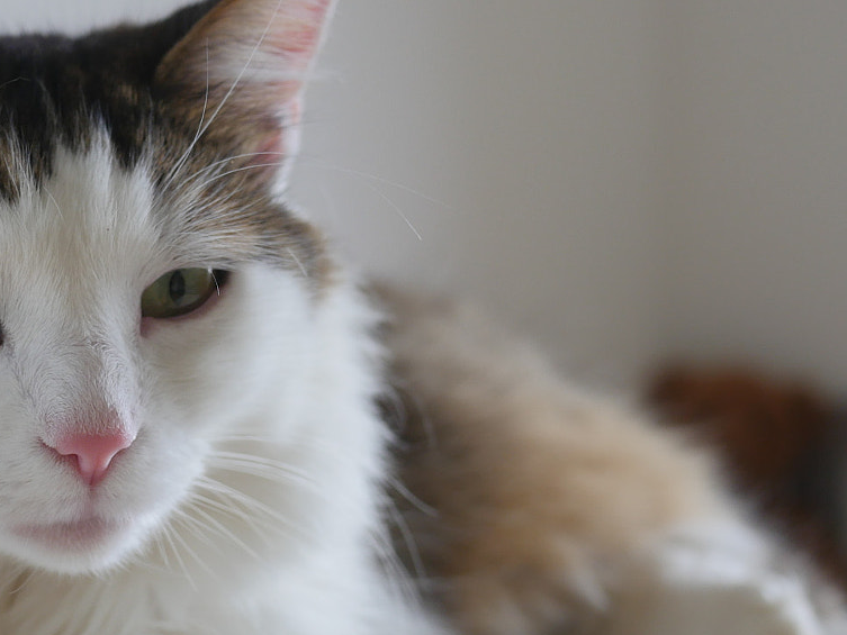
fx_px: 2080
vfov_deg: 17.3
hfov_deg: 22.8
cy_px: 441
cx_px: 217
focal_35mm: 85
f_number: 2.8
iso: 250
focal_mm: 20
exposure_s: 1/60
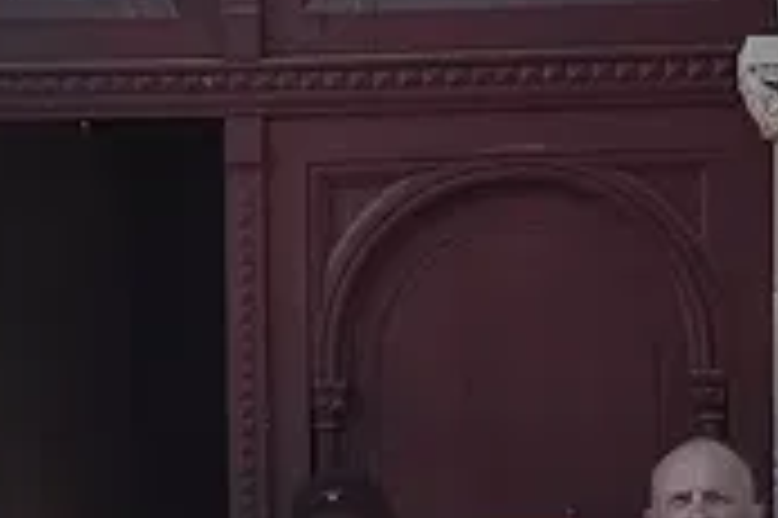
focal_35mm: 179
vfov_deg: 7.6
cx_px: 292
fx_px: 3865
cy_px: 432
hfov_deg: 11.5
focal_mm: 4.71
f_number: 1.79
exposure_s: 1/734
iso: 50
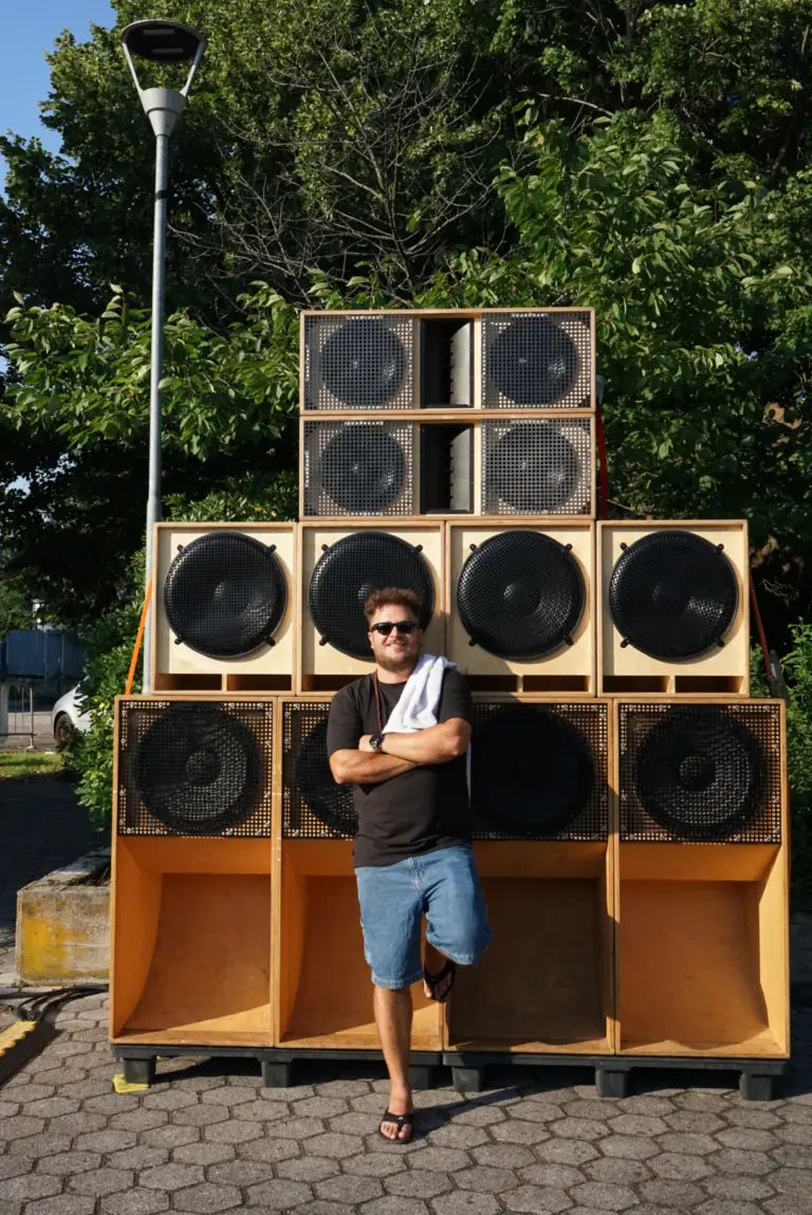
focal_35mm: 36
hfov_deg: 36.9
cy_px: 608
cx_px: 406
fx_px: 1216
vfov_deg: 53.1
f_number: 10
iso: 3200
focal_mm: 36
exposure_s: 1/3200
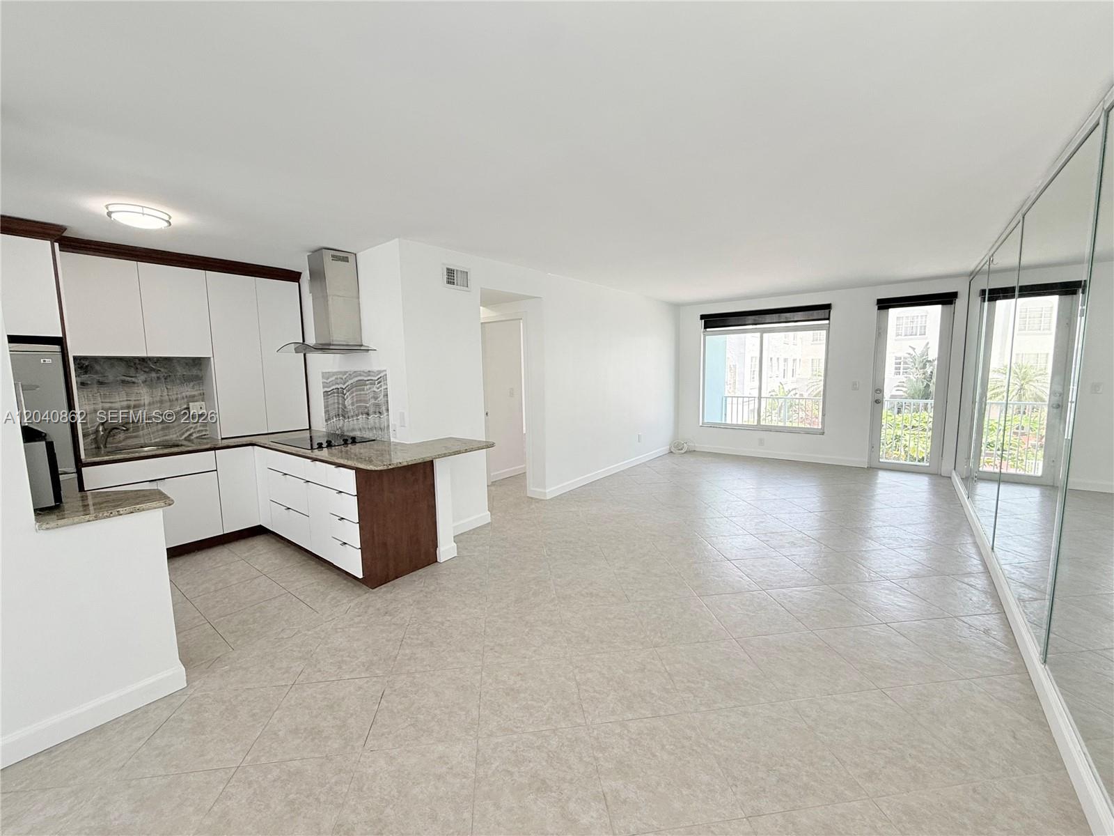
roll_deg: +1.3
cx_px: 557
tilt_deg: -6.6
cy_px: 418
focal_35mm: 14
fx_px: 451
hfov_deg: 102.1
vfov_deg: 85.7
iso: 64
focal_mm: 2.22
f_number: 2.2
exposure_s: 1/122
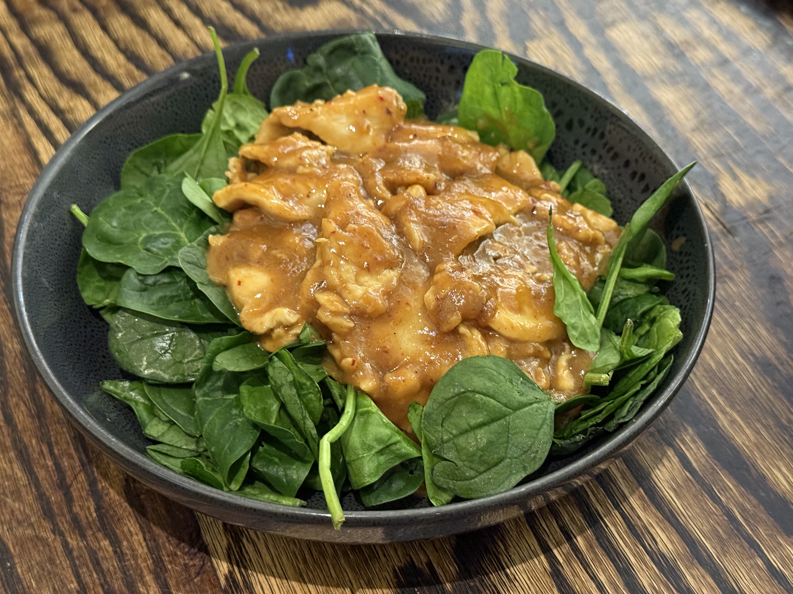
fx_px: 1100
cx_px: 396
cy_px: 297
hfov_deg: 39.7
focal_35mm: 48
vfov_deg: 30.3
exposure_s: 1/30
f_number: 1.78
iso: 500
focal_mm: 6.76
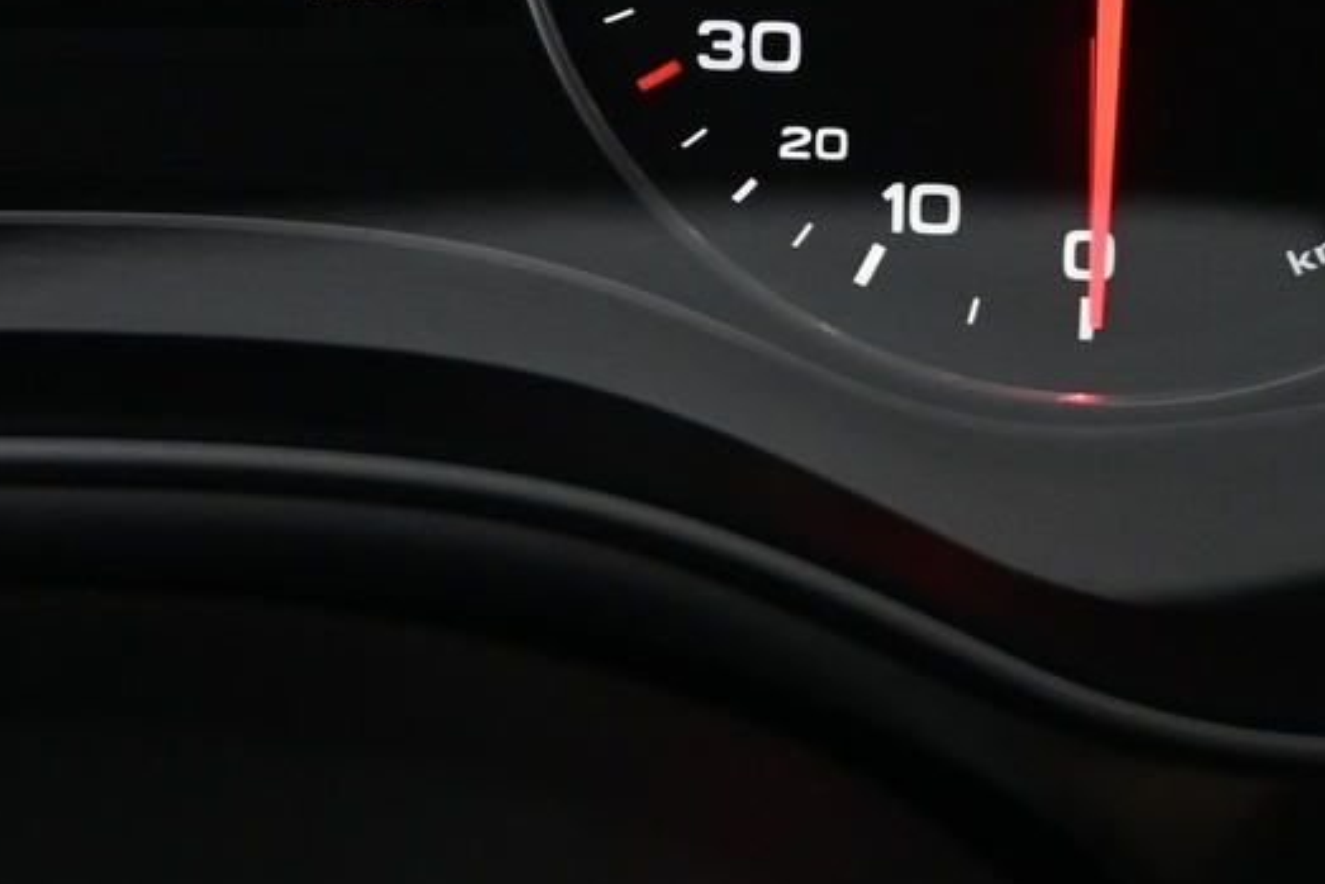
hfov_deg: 20.2
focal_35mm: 98
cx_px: -15
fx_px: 3591
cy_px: -367
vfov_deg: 13.4
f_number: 4
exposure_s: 1/20
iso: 1600
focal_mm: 21
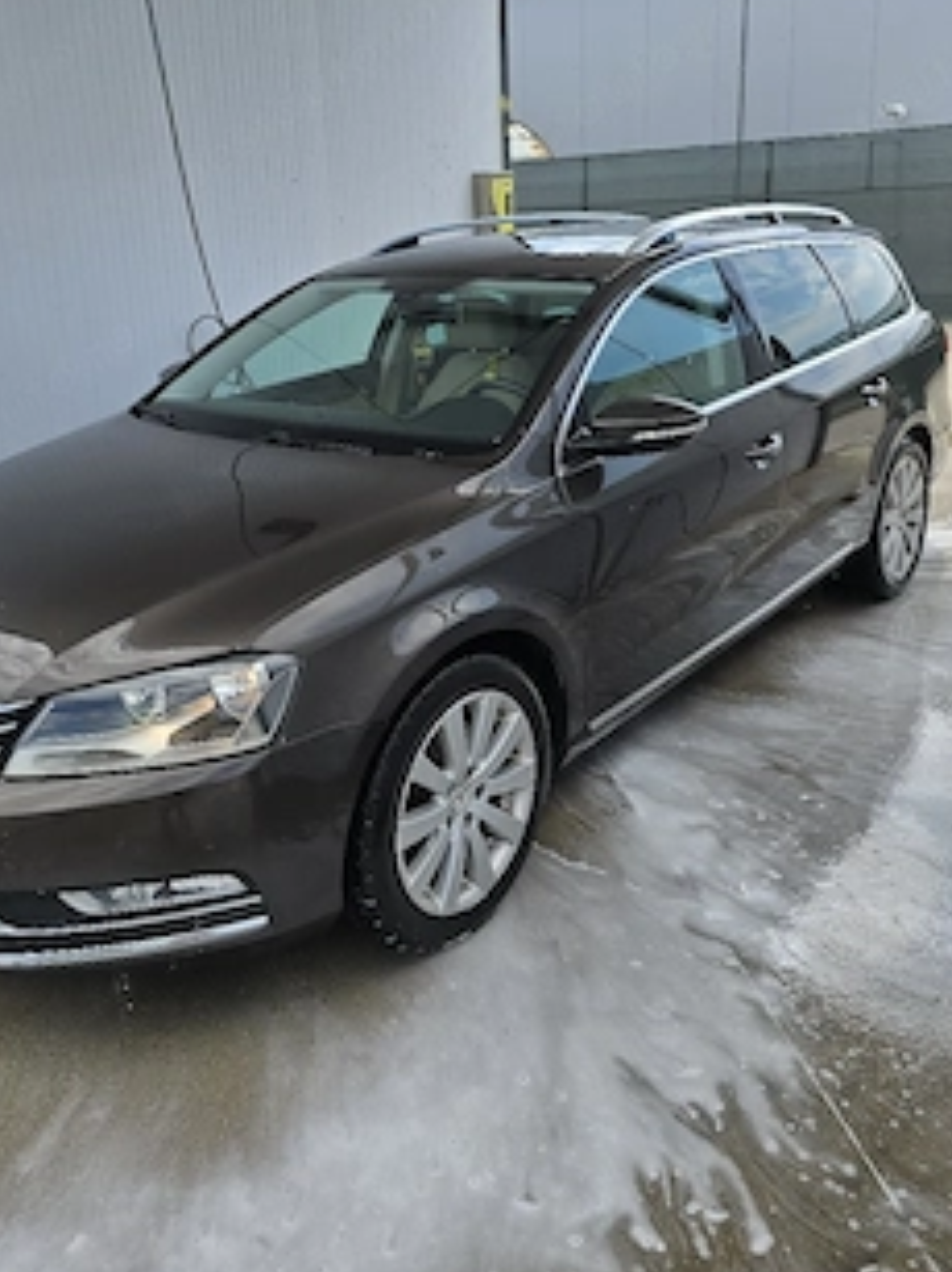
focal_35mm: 30
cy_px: 472
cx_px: 406
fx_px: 1101
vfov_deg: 59.2
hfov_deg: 46.6
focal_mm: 6.3
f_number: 1.7
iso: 12
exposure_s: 1/714
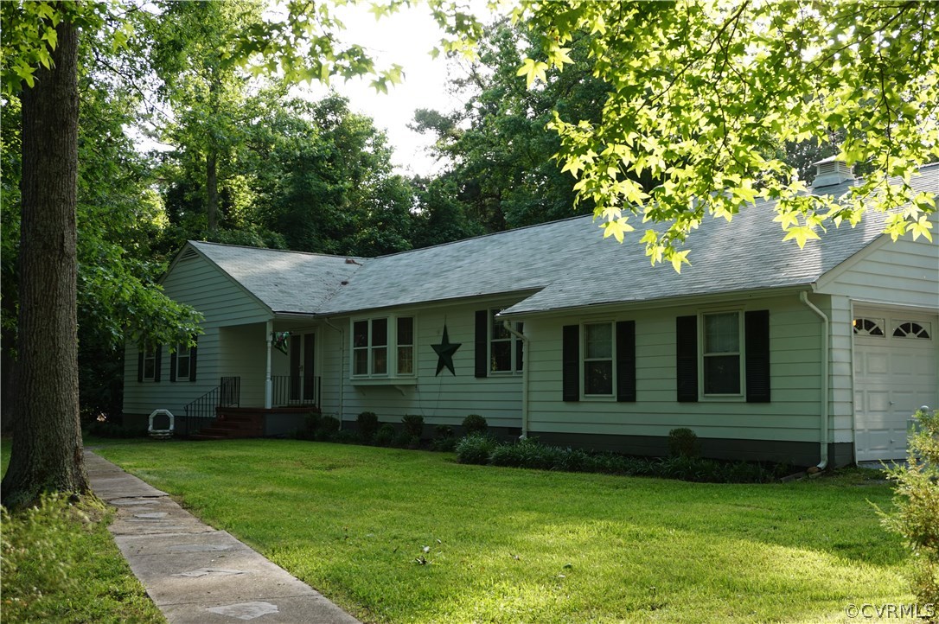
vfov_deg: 33.0
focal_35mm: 40
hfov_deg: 48.0
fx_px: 1055
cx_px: 470
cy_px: 312
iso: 100
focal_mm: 27
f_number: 5.6
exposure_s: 1/60
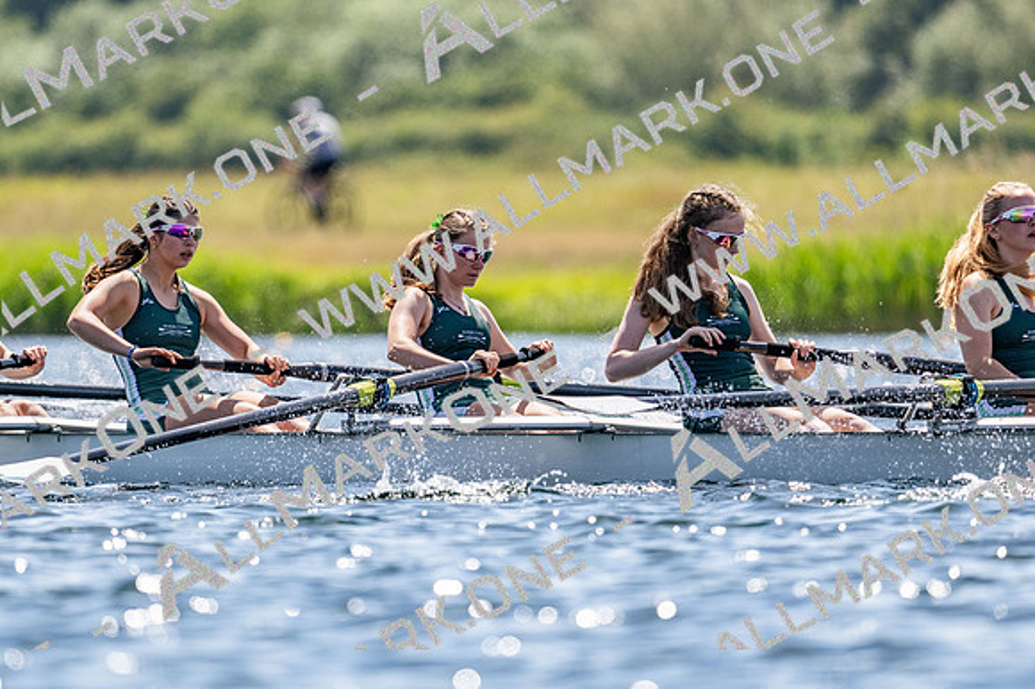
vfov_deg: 2.3
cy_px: 344
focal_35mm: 600
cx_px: 518
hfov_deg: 3.4
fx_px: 17240
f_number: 4.5
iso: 200
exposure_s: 1/2500
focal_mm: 400
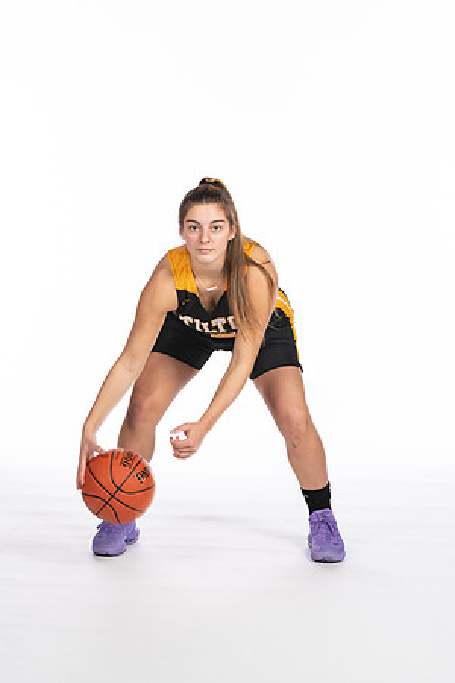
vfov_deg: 19.5
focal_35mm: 105
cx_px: 228
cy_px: 342
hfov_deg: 13.0
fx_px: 1990
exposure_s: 1/100
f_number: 5
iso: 100
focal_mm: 70
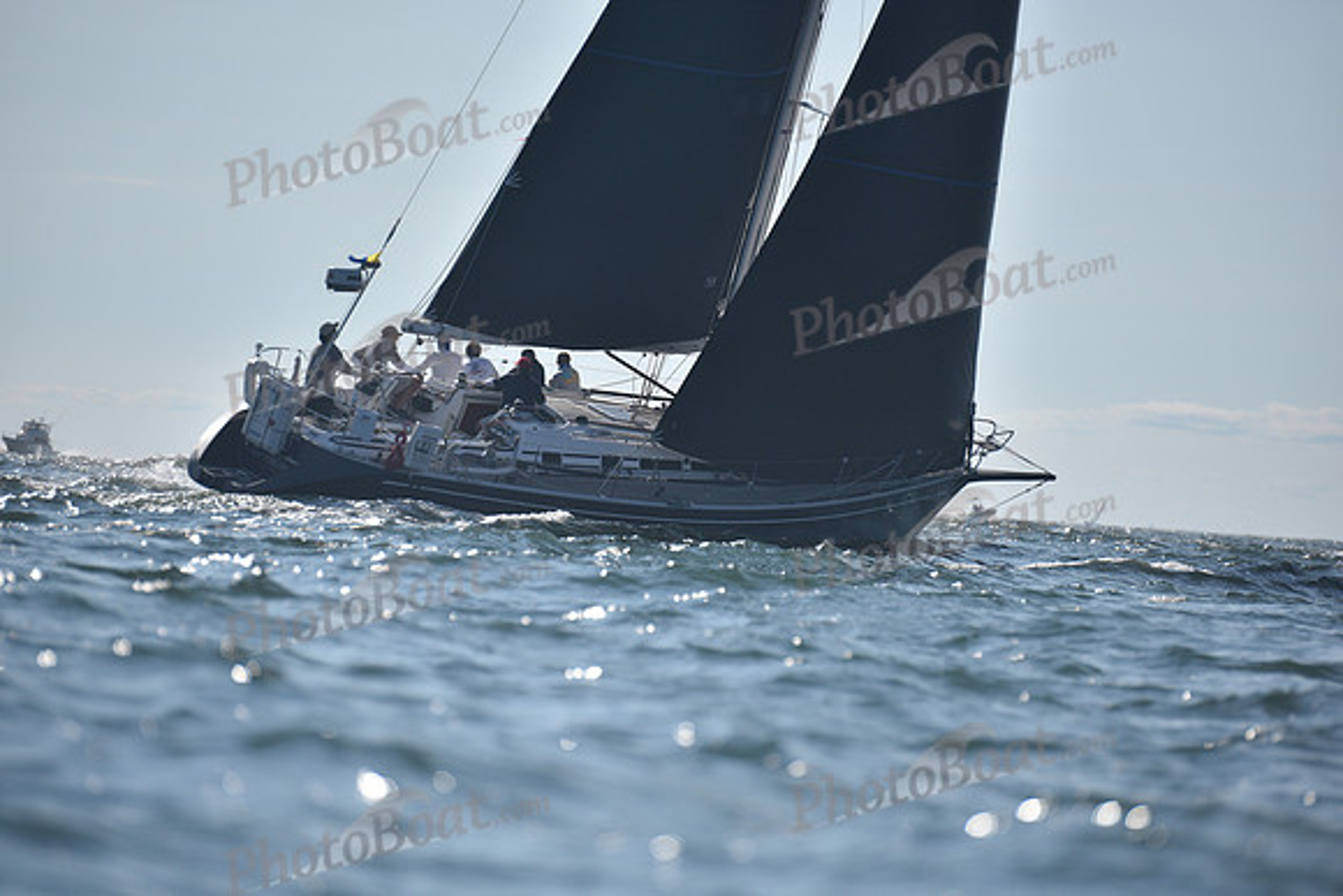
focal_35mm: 200
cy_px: 448
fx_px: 7463
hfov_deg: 10.3
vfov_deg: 6.9
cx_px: 672
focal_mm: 200
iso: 250
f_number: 4
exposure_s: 1/2500
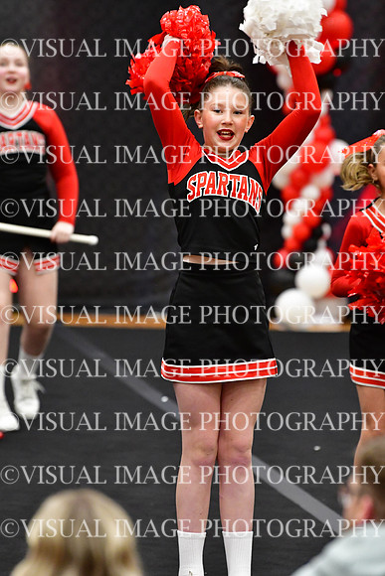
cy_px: 288
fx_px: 4809
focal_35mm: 300
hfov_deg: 4.6
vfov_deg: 6.9
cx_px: 192
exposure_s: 1/500
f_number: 3.5
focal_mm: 200
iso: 5000
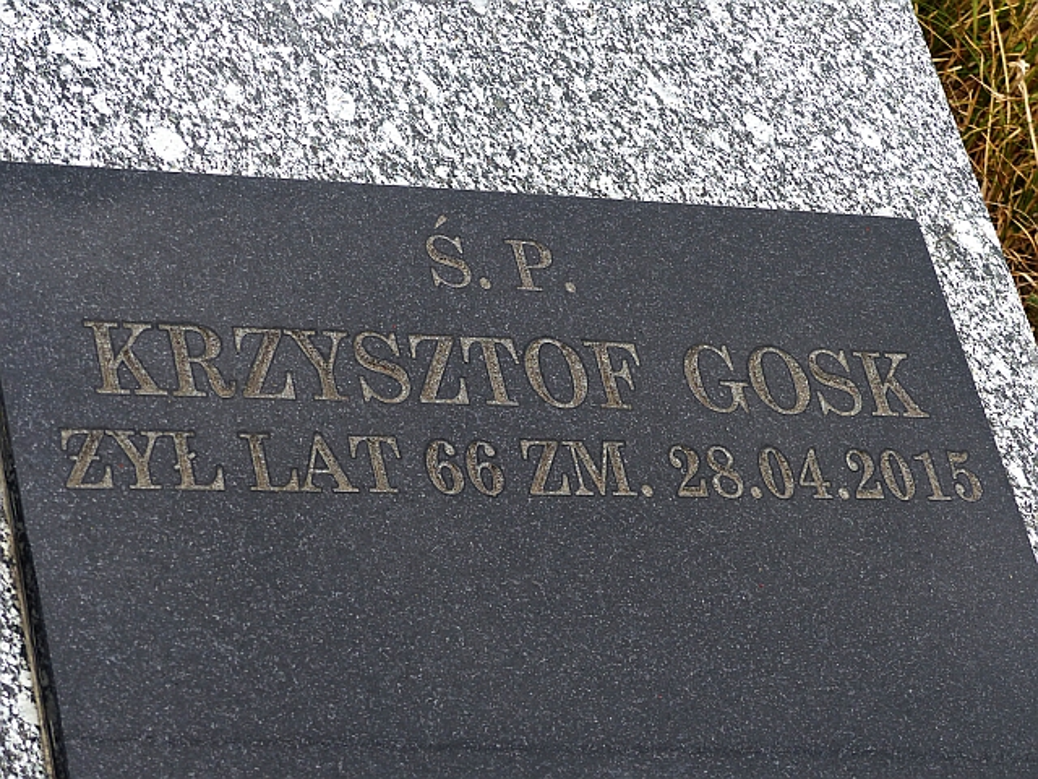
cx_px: 519
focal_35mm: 102
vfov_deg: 14.5
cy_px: 390
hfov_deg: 19.3
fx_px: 3059
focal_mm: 18.3
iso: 100
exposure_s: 1/320
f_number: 4
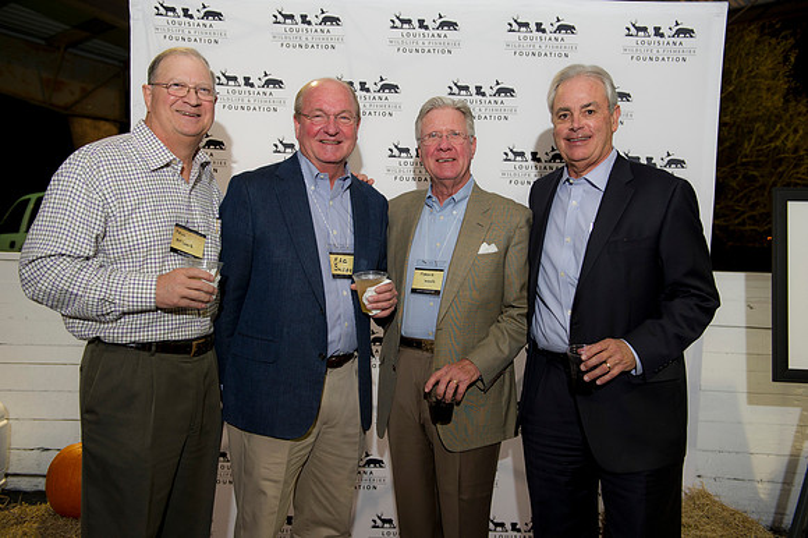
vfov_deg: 41.1
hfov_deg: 58.7
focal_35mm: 32
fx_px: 718
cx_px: 404
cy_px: 269
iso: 800
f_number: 3.5
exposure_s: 1/125
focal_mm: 32
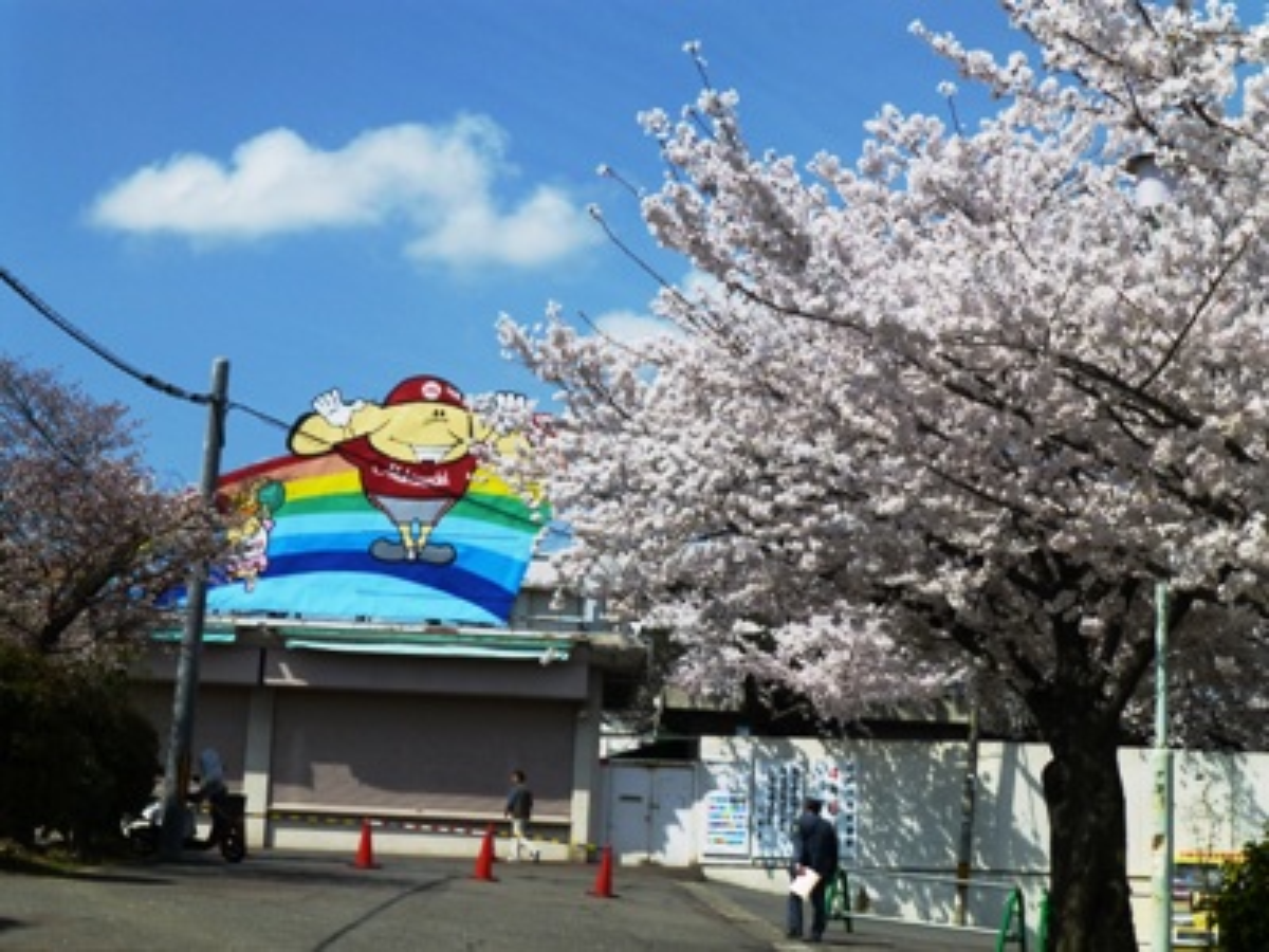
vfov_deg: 21.0
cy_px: 476
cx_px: 634
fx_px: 2566
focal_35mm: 70
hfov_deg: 27.8
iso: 100
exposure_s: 1/1300
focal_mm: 12.5
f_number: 5
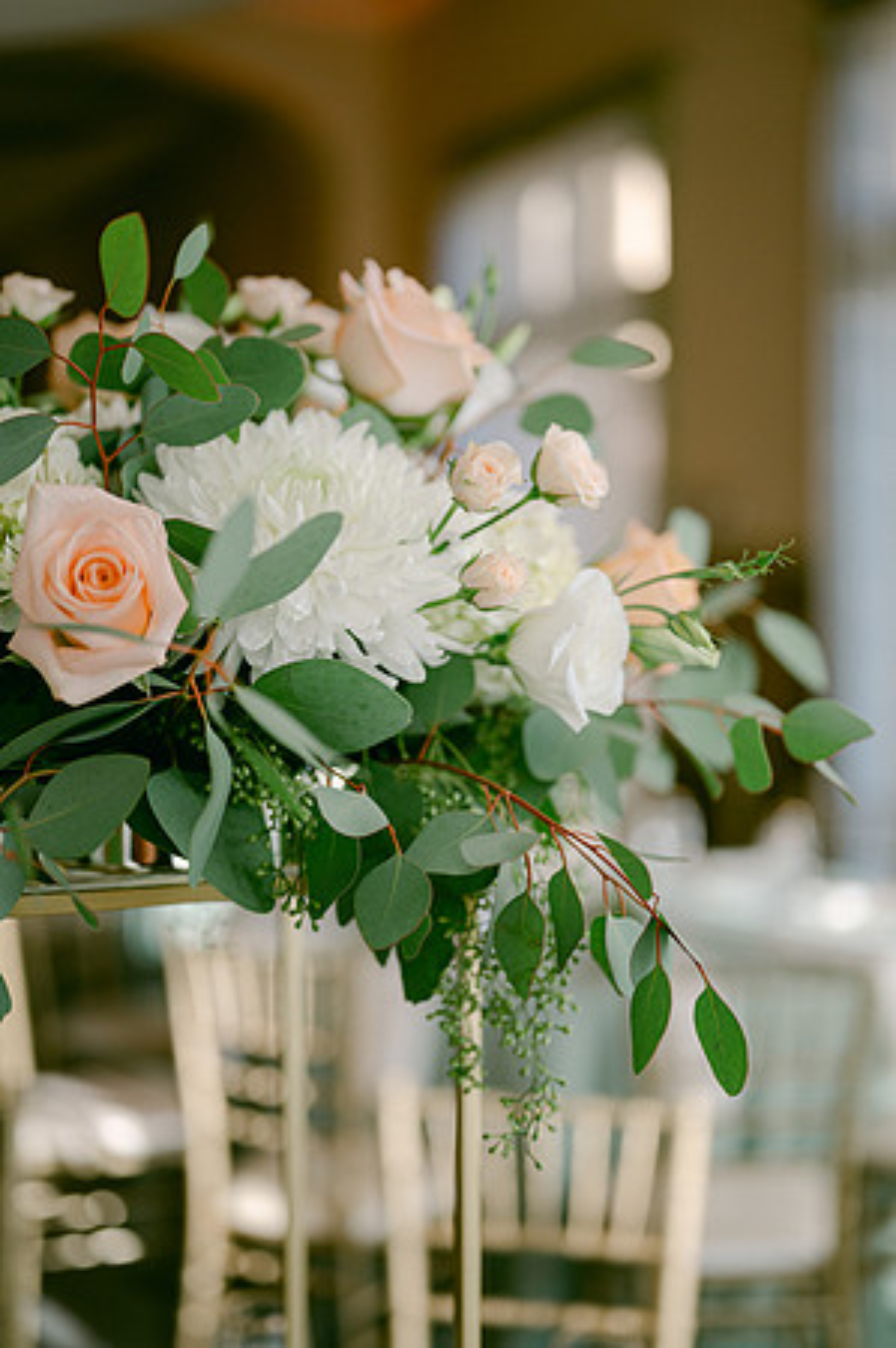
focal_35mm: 50
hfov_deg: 26.9
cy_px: 674
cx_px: 448
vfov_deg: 39.6
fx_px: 1871
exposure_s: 1/640
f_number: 1.8
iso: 100
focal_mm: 50
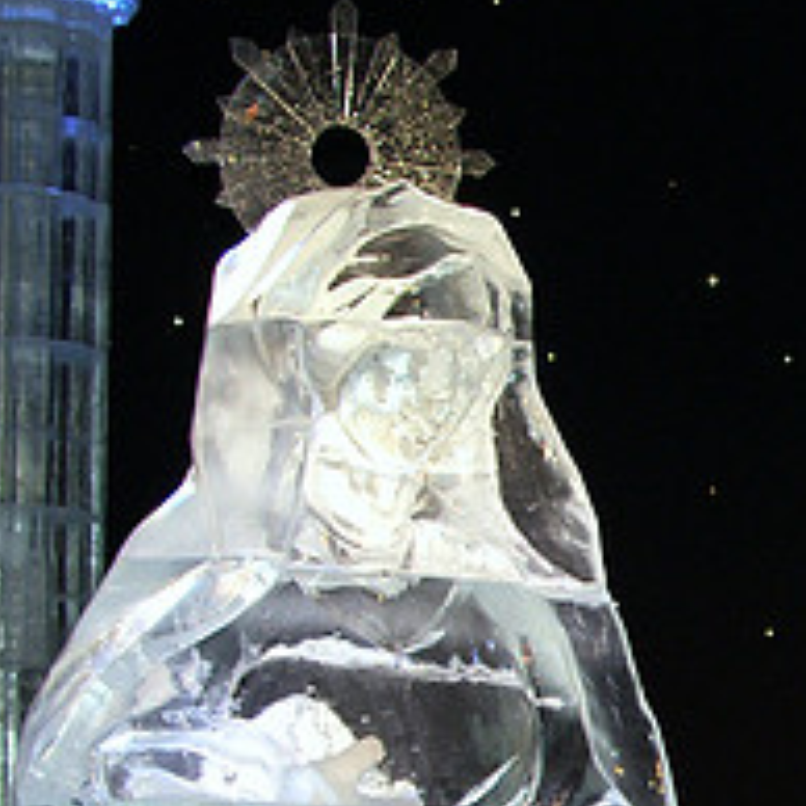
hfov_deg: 10.0
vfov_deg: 10.1
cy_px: 779
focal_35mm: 172
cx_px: 1001
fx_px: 4531
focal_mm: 16.7
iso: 100
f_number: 2.8
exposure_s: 1/60
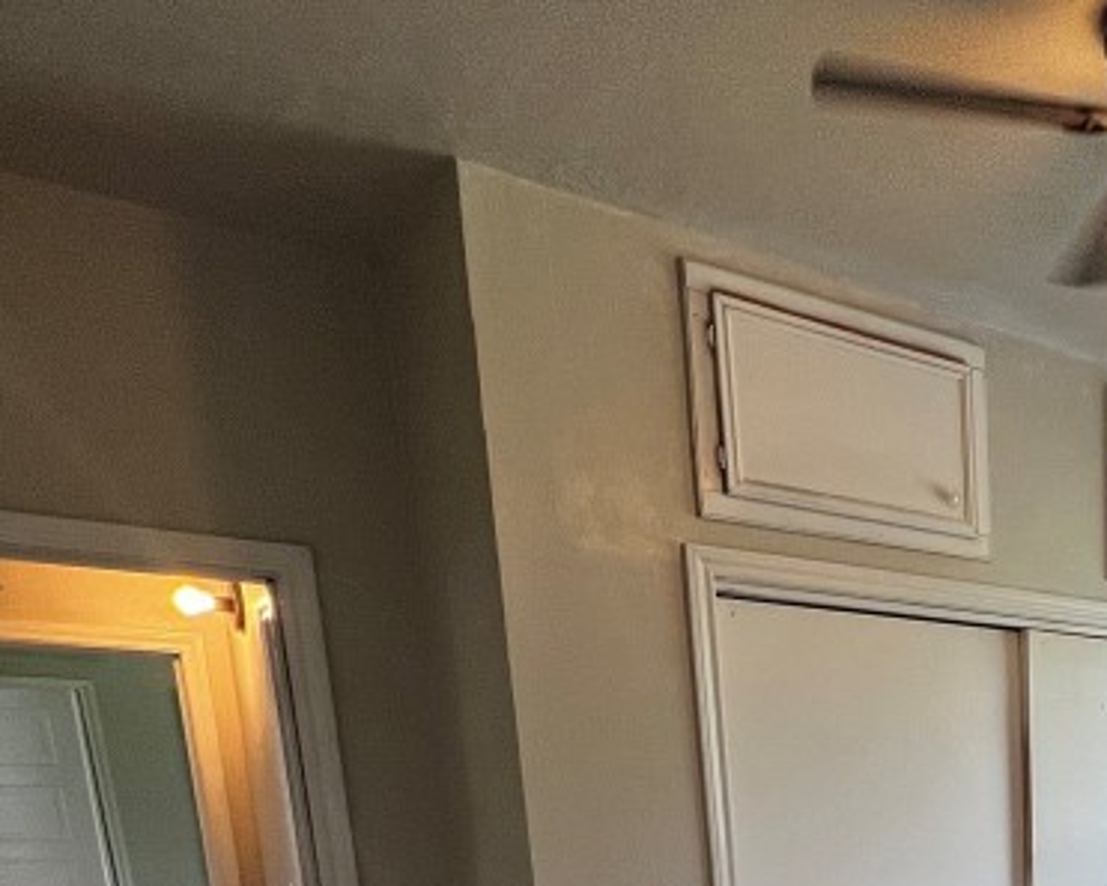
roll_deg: -0.4
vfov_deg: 33.8
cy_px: 1074
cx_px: 1217
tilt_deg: -12.8
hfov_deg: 41.2
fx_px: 1147
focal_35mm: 35
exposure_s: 1/120
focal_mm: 1.57
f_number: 1.8
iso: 125
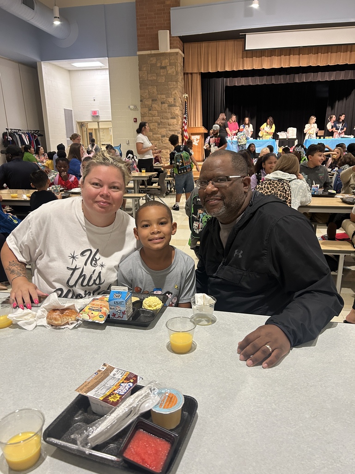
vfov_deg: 67.3
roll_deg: +0.8
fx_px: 356
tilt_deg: -15.6
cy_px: 237
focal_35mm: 26
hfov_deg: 53.1
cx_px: 178
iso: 200
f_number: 1.5
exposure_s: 1/60
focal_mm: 5.7
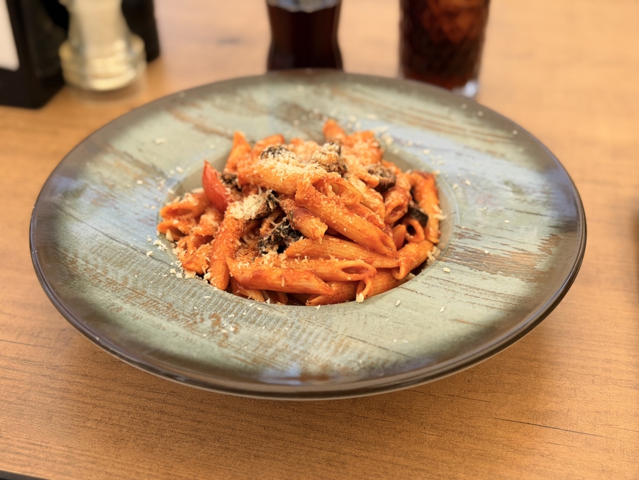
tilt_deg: -38.1
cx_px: 320
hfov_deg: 39.7
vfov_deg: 30.3
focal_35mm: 48
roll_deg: +1.1
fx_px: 886
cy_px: 240
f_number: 1.78
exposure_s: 1/1133
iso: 64
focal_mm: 6.76
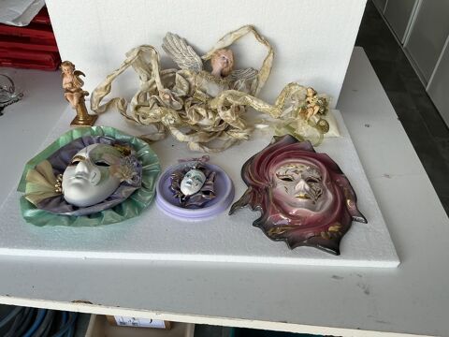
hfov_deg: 61.7
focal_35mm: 29
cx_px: 224
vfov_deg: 48.2
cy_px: 168
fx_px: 376
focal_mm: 3
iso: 25
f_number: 1.8
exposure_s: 1/259
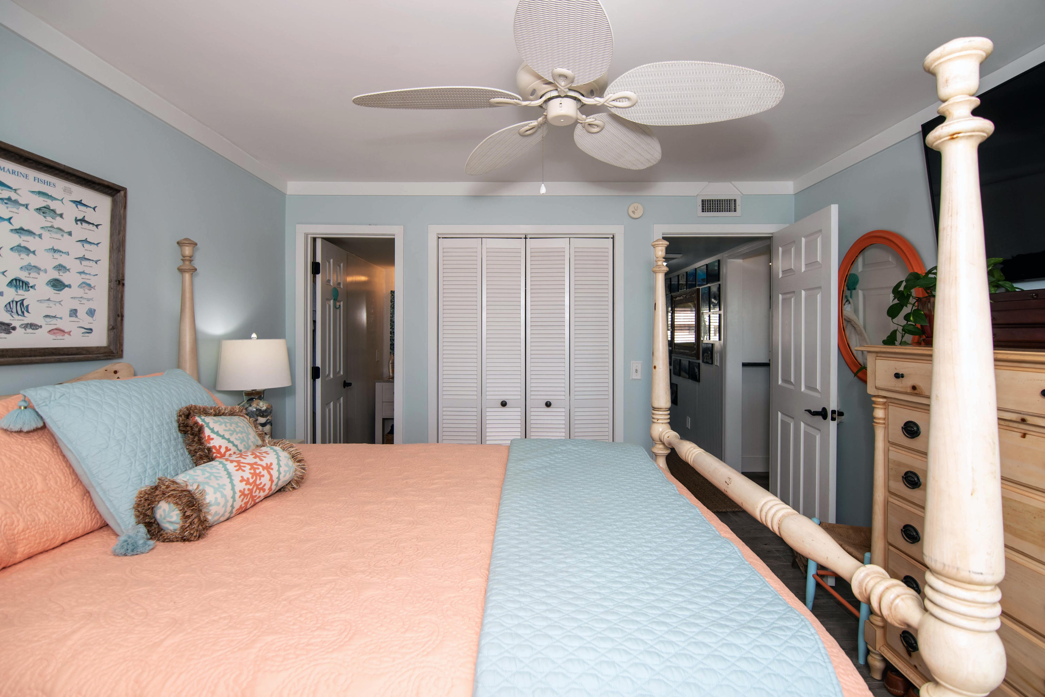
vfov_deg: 73.8
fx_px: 465
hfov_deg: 96.7
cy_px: 348
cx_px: 522
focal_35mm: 16
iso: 500
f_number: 7.1
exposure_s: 1/125
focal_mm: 16
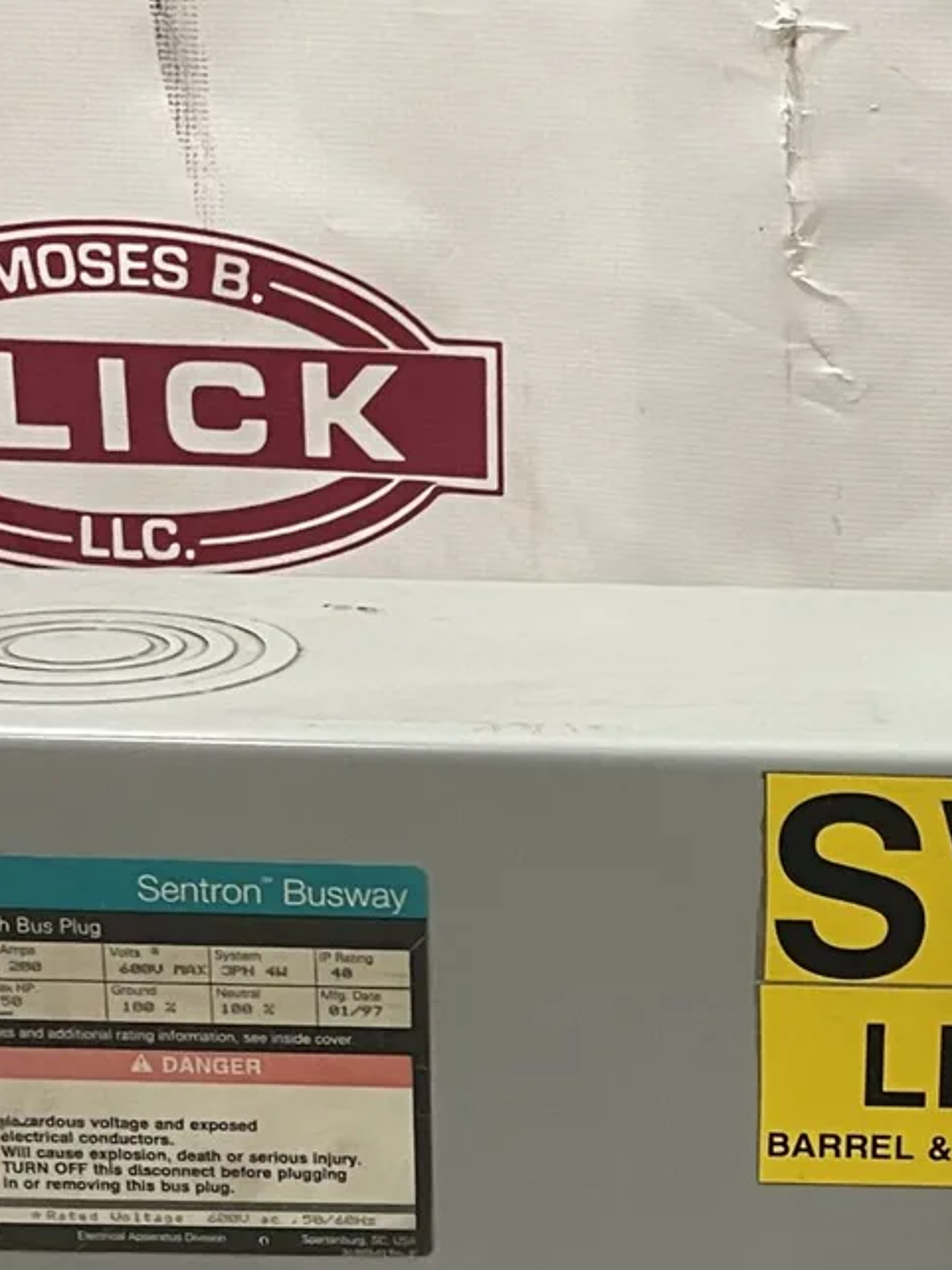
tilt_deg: -21.6
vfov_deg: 23.7
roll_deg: -1.2
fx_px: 2972
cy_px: 1043
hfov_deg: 17.9
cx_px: 847
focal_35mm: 81
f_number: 1.6
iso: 500
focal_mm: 4.2
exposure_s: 1/60
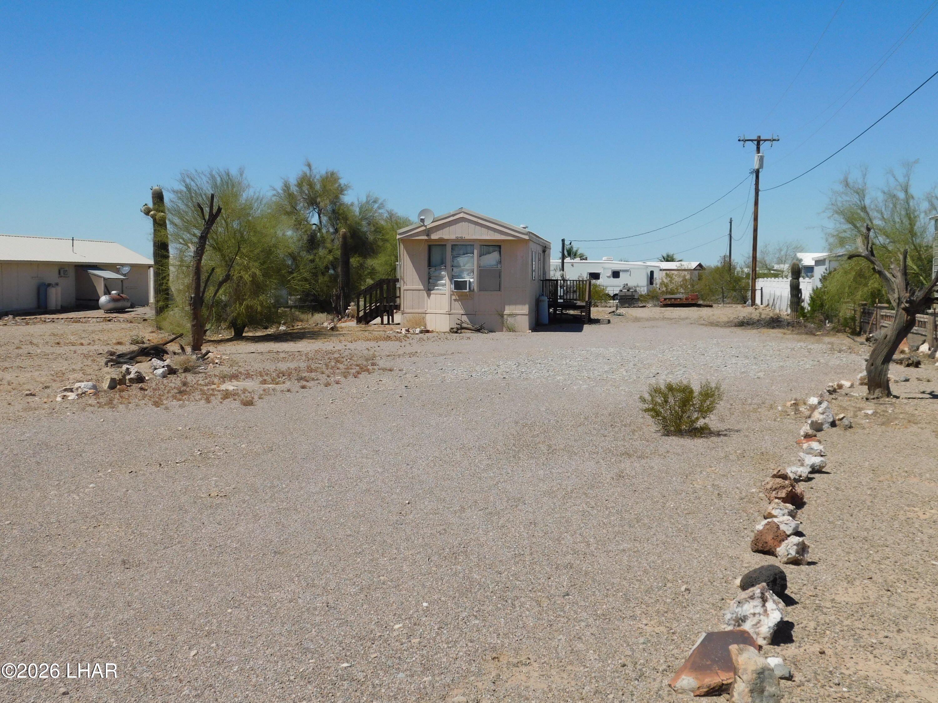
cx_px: 469
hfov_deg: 51.4
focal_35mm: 36
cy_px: 352
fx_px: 976
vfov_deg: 39.7
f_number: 7
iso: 125
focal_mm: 6.3
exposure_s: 1/640
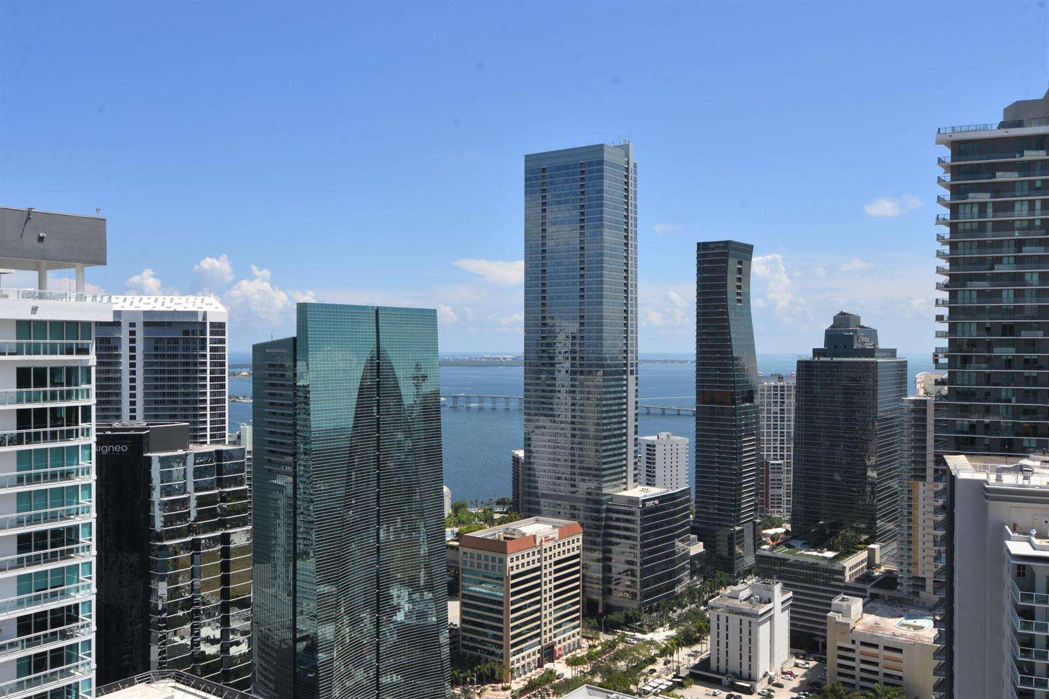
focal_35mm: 30
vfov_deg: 43.6
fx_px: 874
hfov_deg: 61.9
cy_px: 350
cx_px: 524
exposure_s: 1/250
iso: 200
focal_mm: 20
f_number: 14
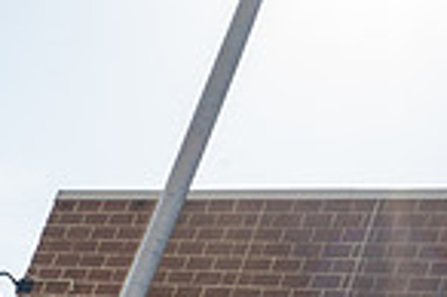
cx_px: 383
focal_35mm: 108
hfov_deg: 18.7
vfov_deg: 11.1
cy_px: 661
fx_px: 1339
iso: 250
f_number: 11
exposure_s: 1/250
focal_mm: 35
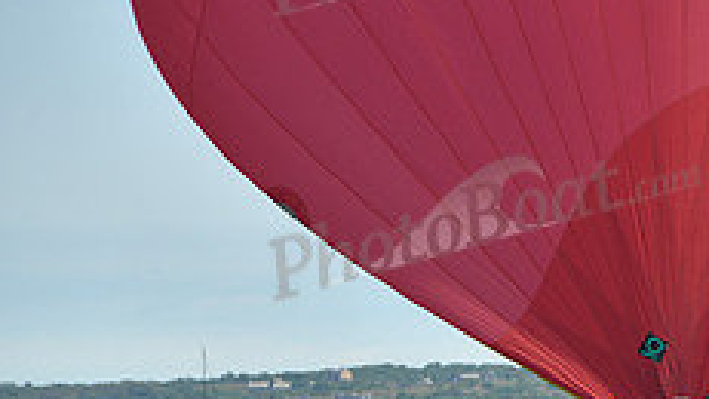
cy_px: 336
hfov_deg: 4.1
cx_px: 862
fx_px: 9890
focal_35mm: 526
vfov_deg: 2.3
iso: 320
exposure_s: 1/640
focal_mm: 200
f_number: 8
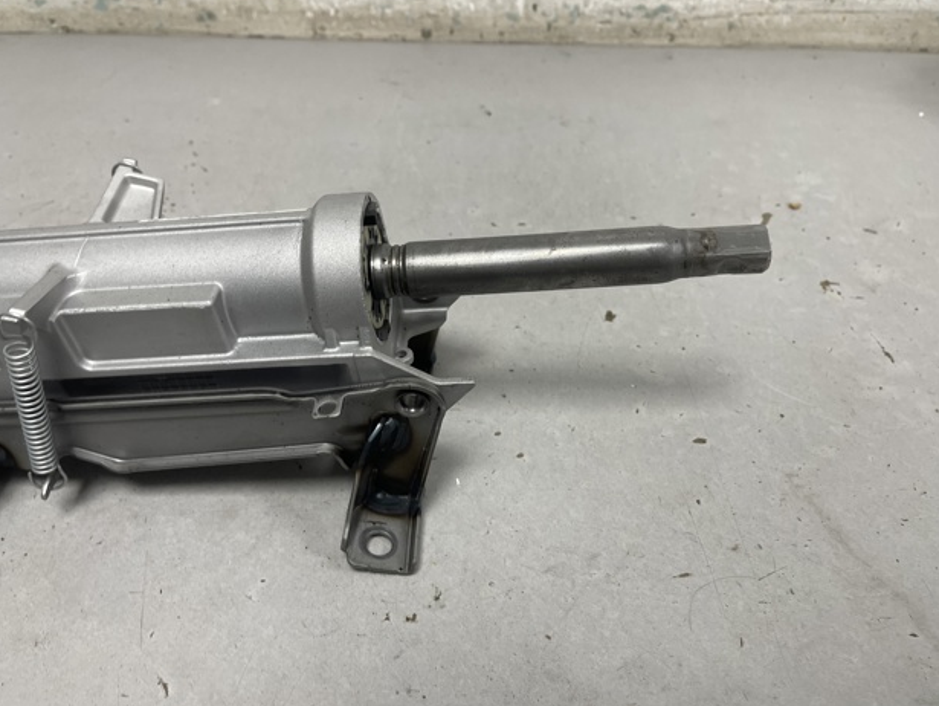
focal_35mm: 26
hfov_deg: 67.3
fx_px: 706
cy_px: 347
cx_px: 479
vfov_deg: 53.1
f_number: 1.6
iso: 100
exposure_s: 1/100
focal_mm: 5.1
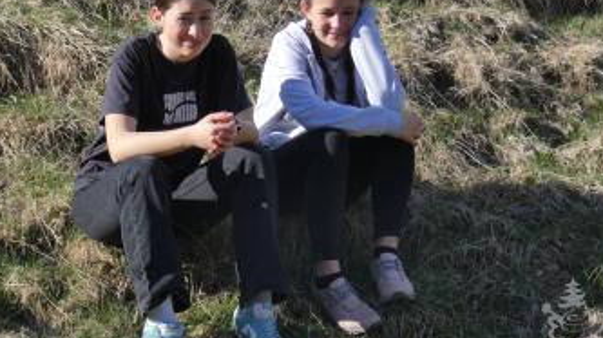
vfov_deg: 7.7
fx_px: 2509
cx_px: 264
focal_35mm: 157
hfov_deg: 13.7
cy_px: 105
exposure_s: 1/320
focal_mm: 21.5
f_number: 5.1
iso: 80
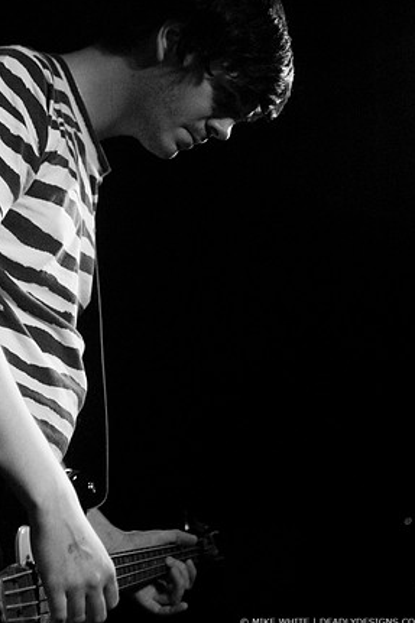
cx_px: 210
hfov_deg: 14.1
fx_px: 1679
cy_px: 304
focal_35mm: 97
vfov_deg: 21.0
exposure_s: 1/100
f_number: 2.8
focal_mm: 62
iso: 800
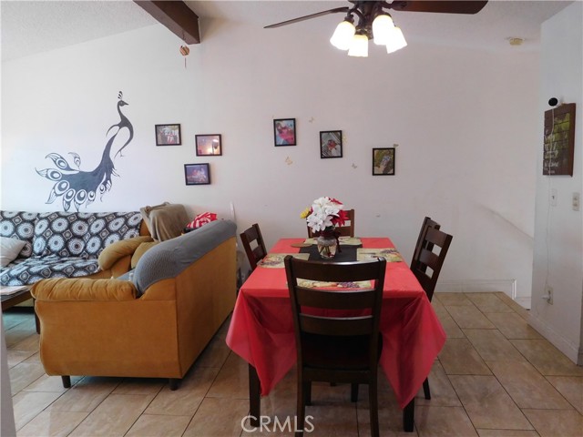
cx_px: 292
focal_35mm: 25
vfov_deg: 54.9
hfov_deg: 69.4
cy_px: 218
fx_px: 421
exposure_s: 1/30
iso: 280
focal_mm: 4.5
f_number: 3.4
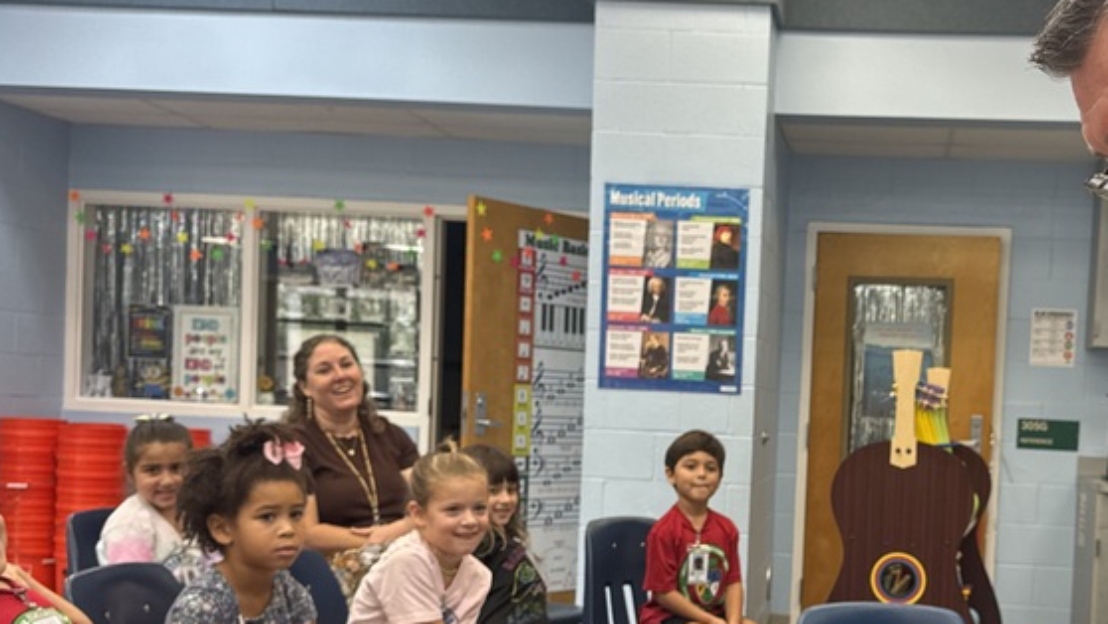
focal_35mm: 48
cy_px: 459
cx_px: 812
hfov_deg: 41.8
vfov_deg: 24.7
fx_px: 1410
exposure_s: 1/60
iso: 125
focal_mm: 6.76
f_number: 1.78
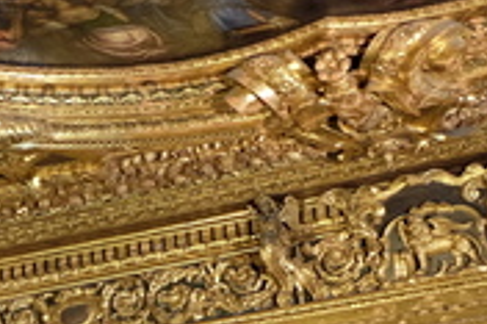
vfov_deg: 8.2
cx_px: -44
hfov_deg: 12.7
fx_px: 2149
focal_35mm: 159
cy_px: 669
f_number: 2
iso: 400
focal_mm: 23
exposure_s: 1/8
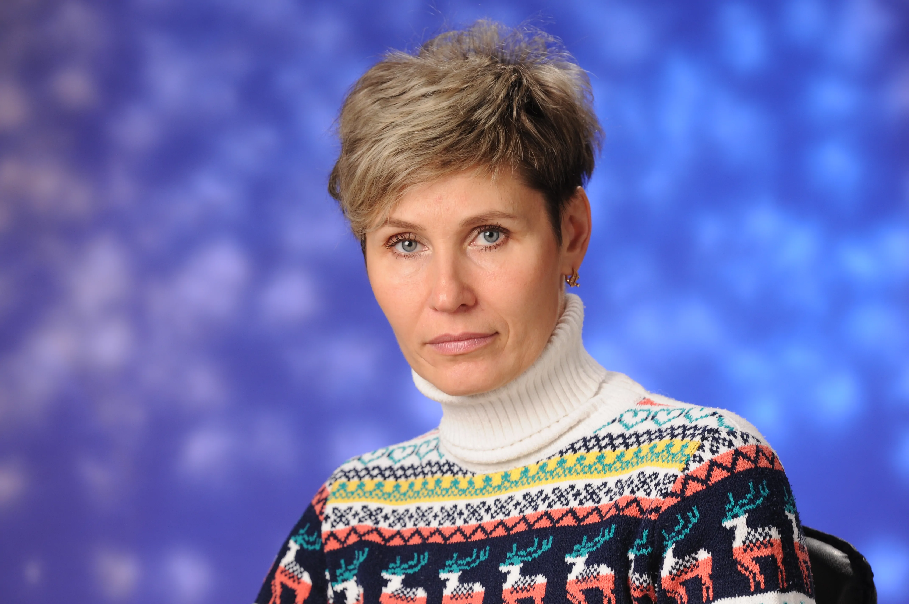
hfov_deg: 8.3
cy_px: 302
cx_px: 454
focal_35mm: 248
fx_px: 6242
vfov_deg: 5.5
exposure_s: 1/200
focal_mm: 165
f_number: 4.5
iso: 200
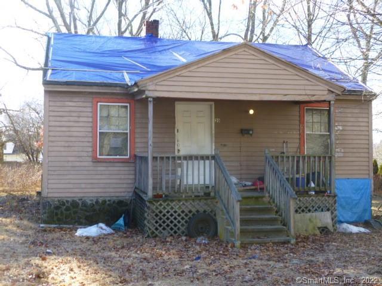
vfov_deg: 30.3
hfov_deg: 39.7
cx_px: 191
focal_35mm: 48
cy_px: 143
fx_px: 530
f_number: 4
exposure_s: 1/80
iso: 100
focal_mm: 8.6
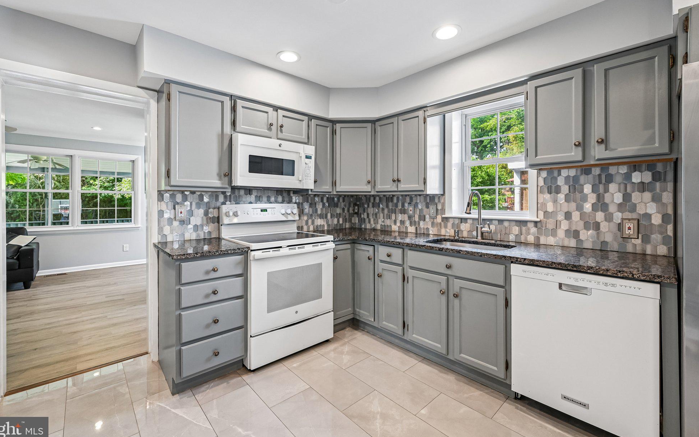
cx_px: 336
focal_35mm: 15
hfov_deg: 101.4
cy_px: 198
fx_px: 286
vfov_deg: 74.6
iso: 400
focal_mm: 14
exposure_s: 1/15
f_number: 8
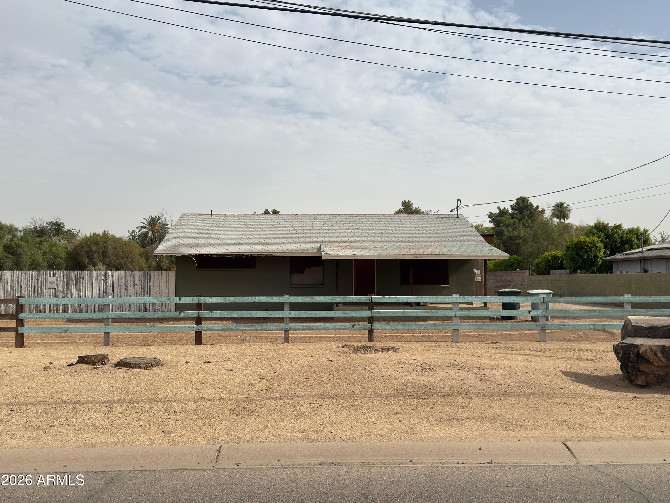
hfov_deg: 52.6
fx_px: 677
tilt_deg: +2.2
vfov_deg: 40.7
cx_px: 335
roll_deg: -0.1
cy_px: 252
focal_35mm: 35
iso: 64
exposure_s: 1/8264
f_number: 1.78
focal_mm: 6.76
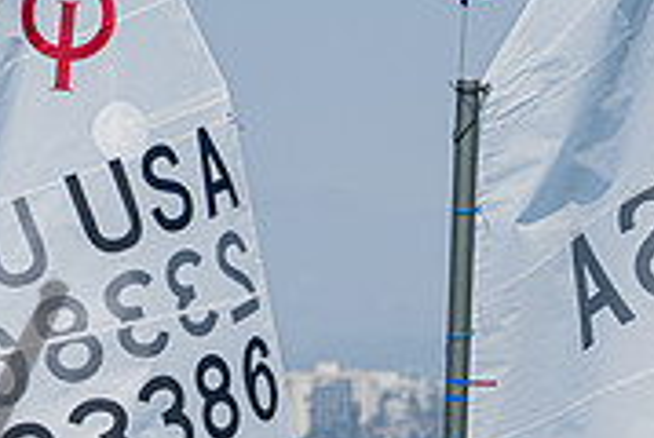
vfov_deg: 3.1
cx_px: 237
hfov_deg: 4.7
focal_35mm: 437
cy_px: 785
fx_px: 7952
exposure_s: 1/1000
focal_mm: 120
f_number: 6.7
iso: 250
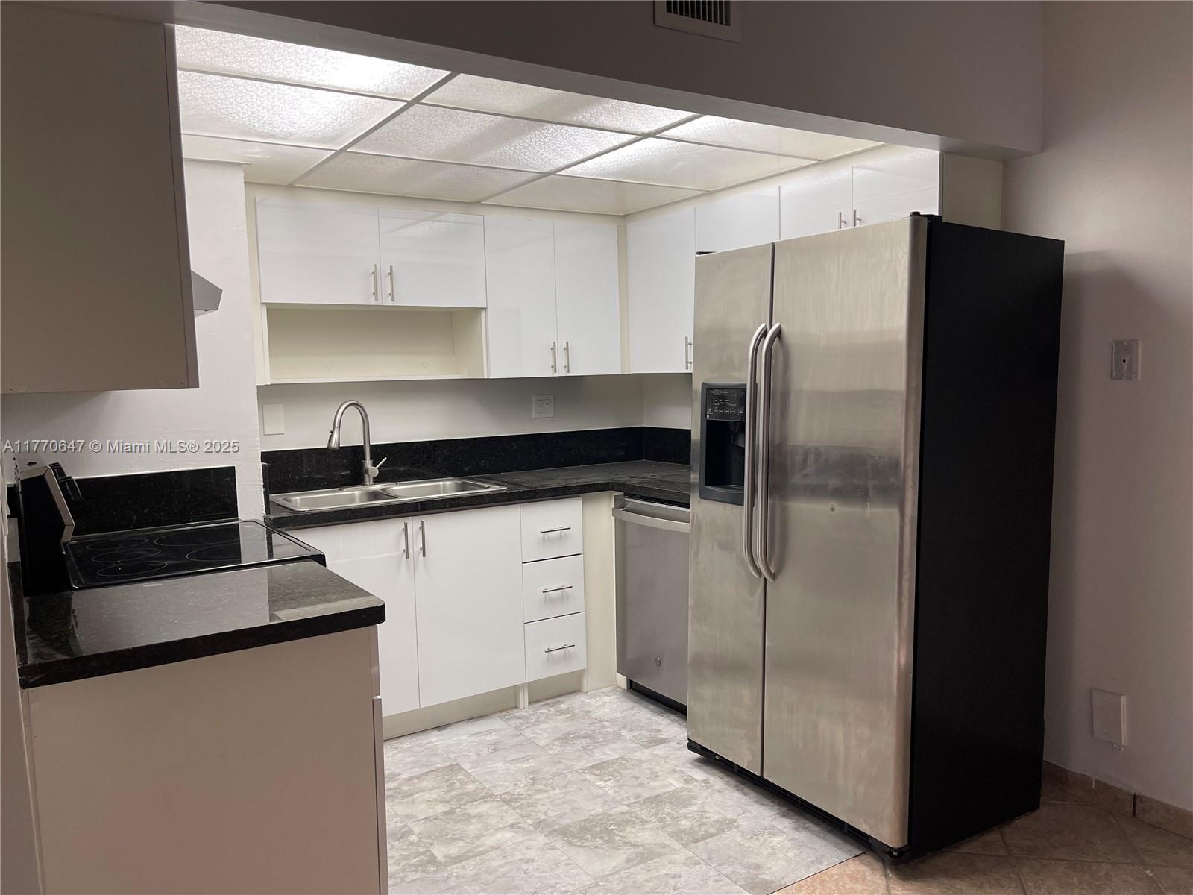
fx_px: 862
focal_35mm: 25
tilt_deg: -4.6
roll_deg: +1.7
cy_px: 448
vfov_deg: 54.9
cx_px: 596
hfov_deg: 69.4
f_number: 1.6
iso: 64
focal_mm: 5.1
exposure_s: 1/60
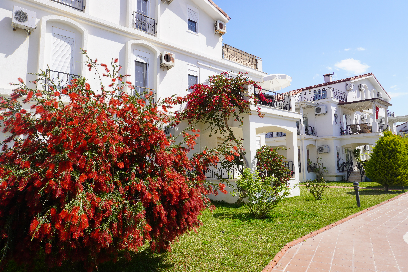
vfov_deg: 53.1
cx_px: 204
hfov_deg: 73.7
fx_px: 272
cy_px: 136
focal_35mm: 24
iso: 100
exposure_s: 1/160
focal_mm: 16
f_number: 10
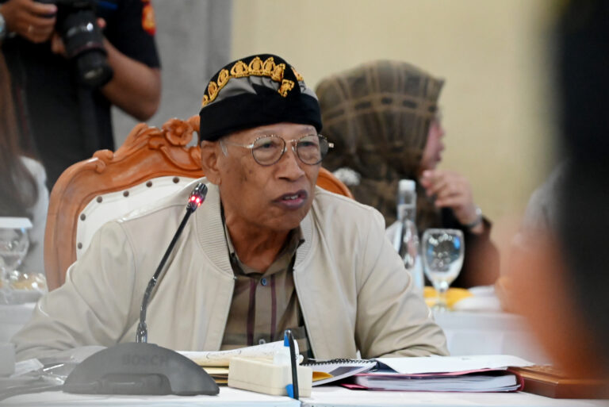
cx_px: 304
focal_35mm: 200
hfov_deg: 10.3
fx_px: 3385
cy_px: 204
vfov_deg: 6.9
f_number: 6.3
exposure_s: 1/50
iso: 8000
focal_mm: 200
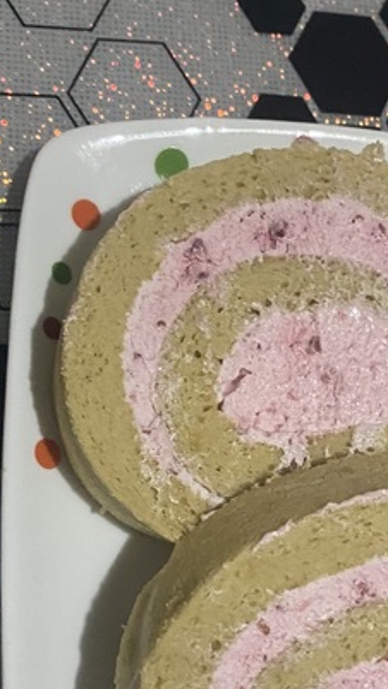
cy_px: 509
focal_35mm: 65
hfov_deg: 18.2
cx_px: 354
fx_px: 1187
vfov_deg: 31.8
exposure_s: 1/33
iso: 400
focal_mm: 4.25
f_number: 1.8
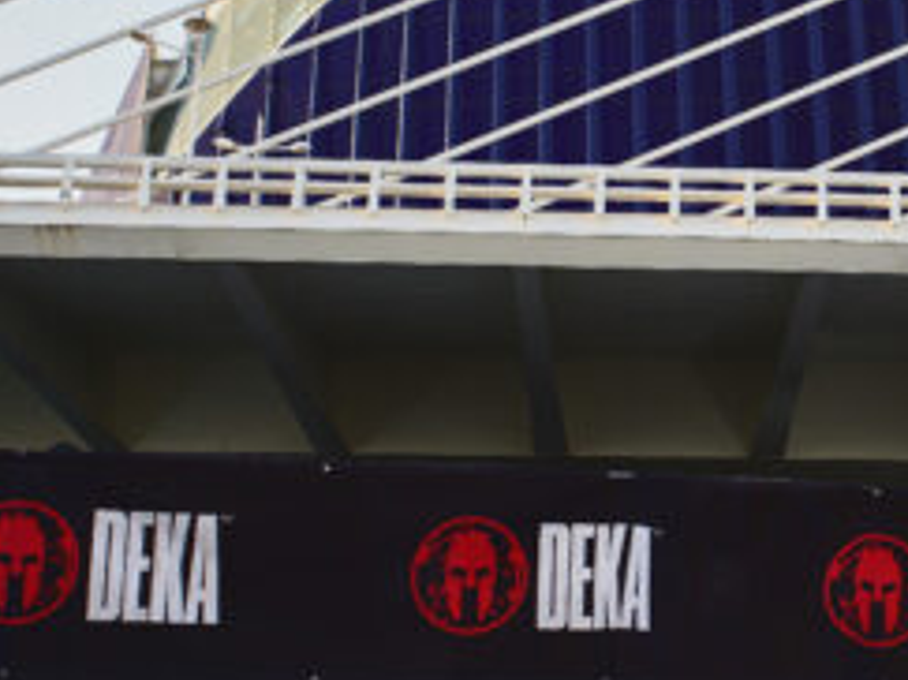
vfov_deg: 17.3
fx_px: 2229
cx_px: 923
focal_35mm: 85
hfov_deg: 22.1
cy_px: 243
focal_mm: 28
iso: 200
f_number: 4
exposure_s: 1/320
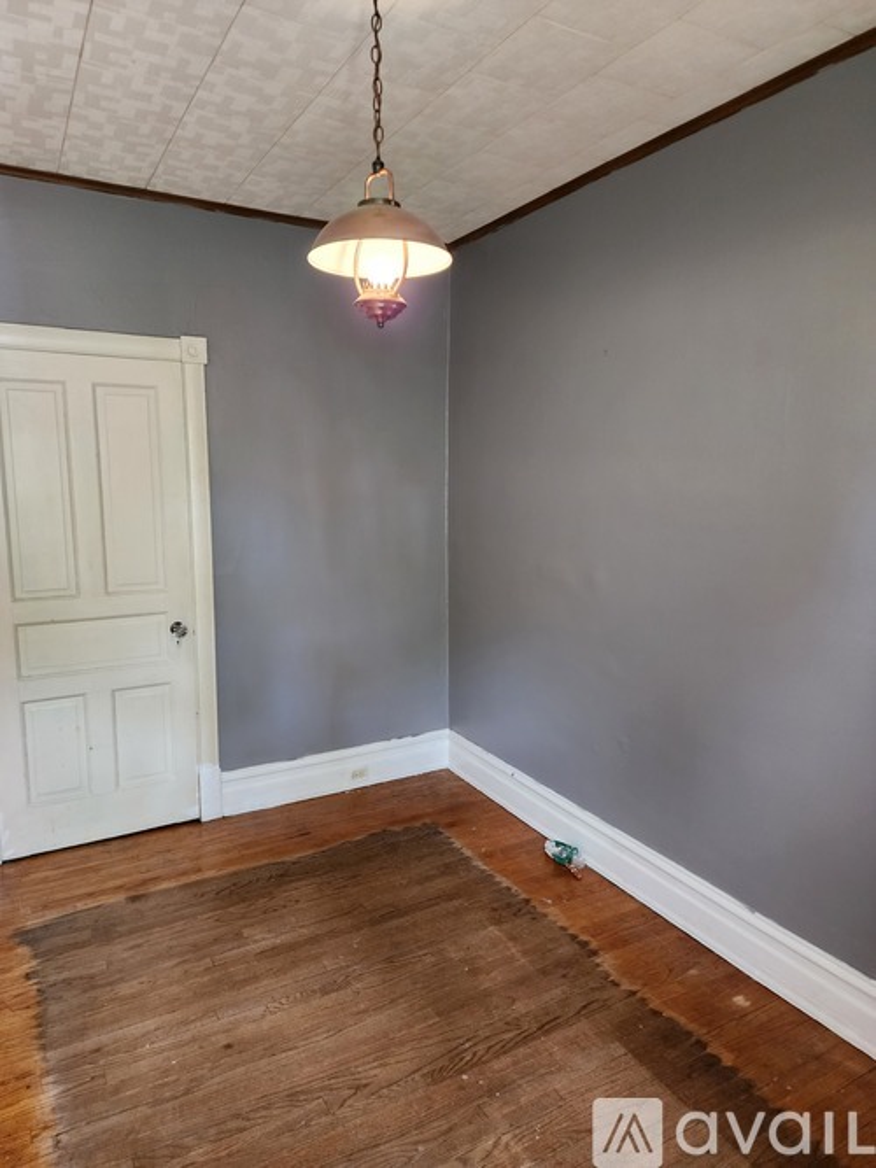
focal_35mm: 23
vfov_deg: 73.9
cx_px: 438
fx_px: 776
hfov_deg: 58.9
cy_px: 584
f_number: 1.8
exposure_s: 1/30
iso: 500
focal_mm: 6.4
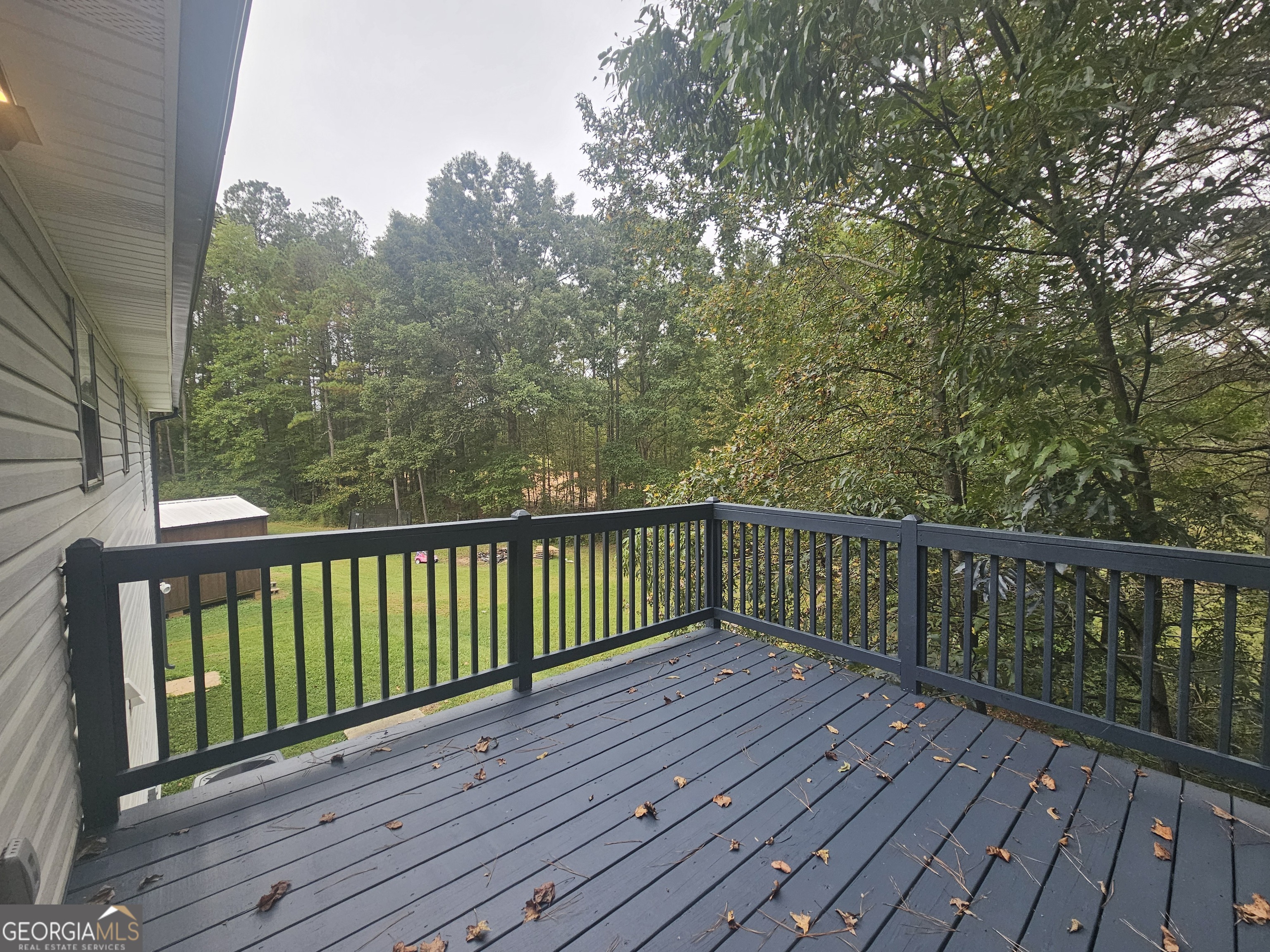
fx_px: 477
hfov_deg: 106.2
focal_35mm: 13
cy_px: 476
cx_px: 635
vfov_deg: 89.9
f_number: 2.2
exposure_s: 1/216
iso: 80
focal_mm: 2.2
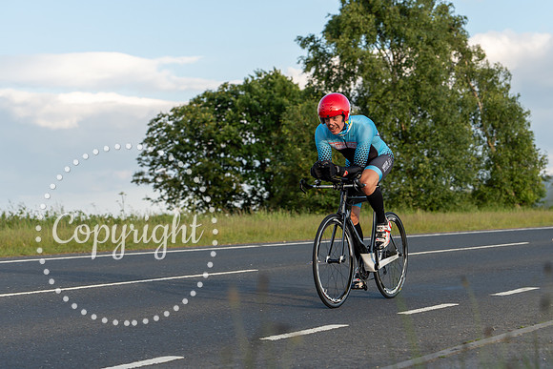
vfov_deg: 14.9
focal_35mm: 92
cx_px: 339
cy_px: 198
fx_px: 1415
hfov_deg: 22.1
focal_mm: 73
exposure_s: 1/640
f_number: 4
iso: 125
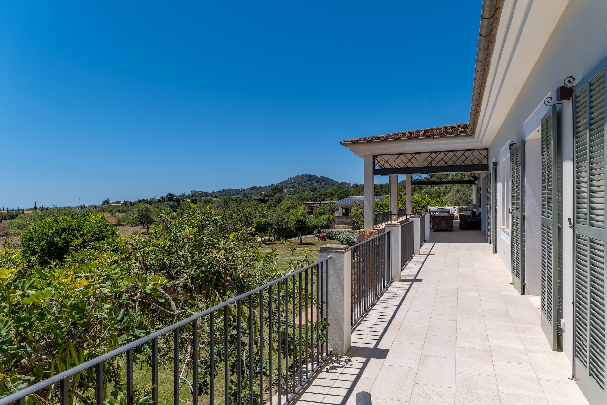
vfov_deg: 55.1
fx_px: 388
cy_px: 202
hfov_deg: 76.1
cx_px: 304
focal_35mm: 23
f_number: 8
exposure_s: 1/1000
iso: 160
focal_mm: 15.1
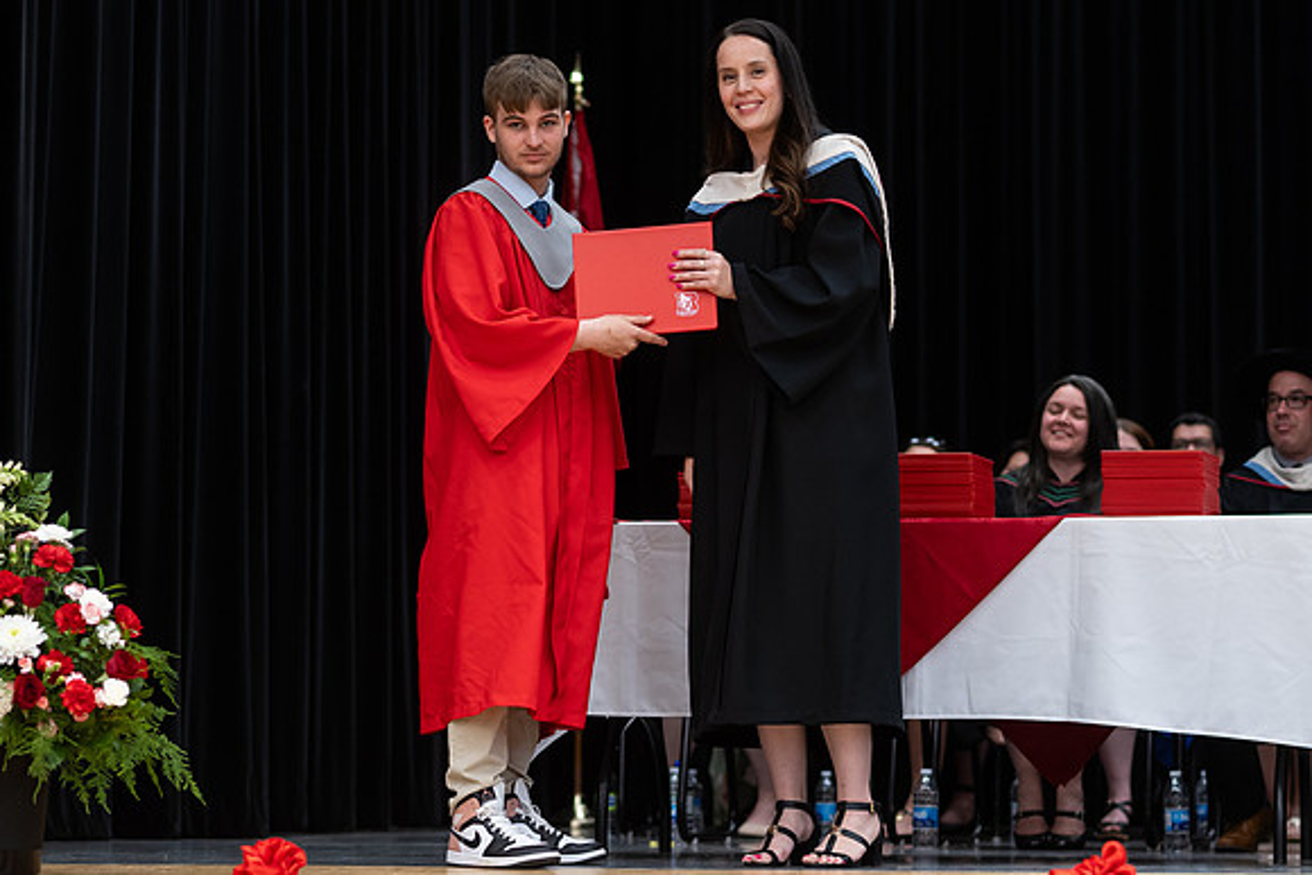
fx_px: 4172
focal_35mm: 114
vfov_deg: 12.0
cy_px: 428
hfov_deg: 17.9
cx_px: 656
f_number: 2.8
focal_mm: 85
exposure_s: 1/200
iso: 1000
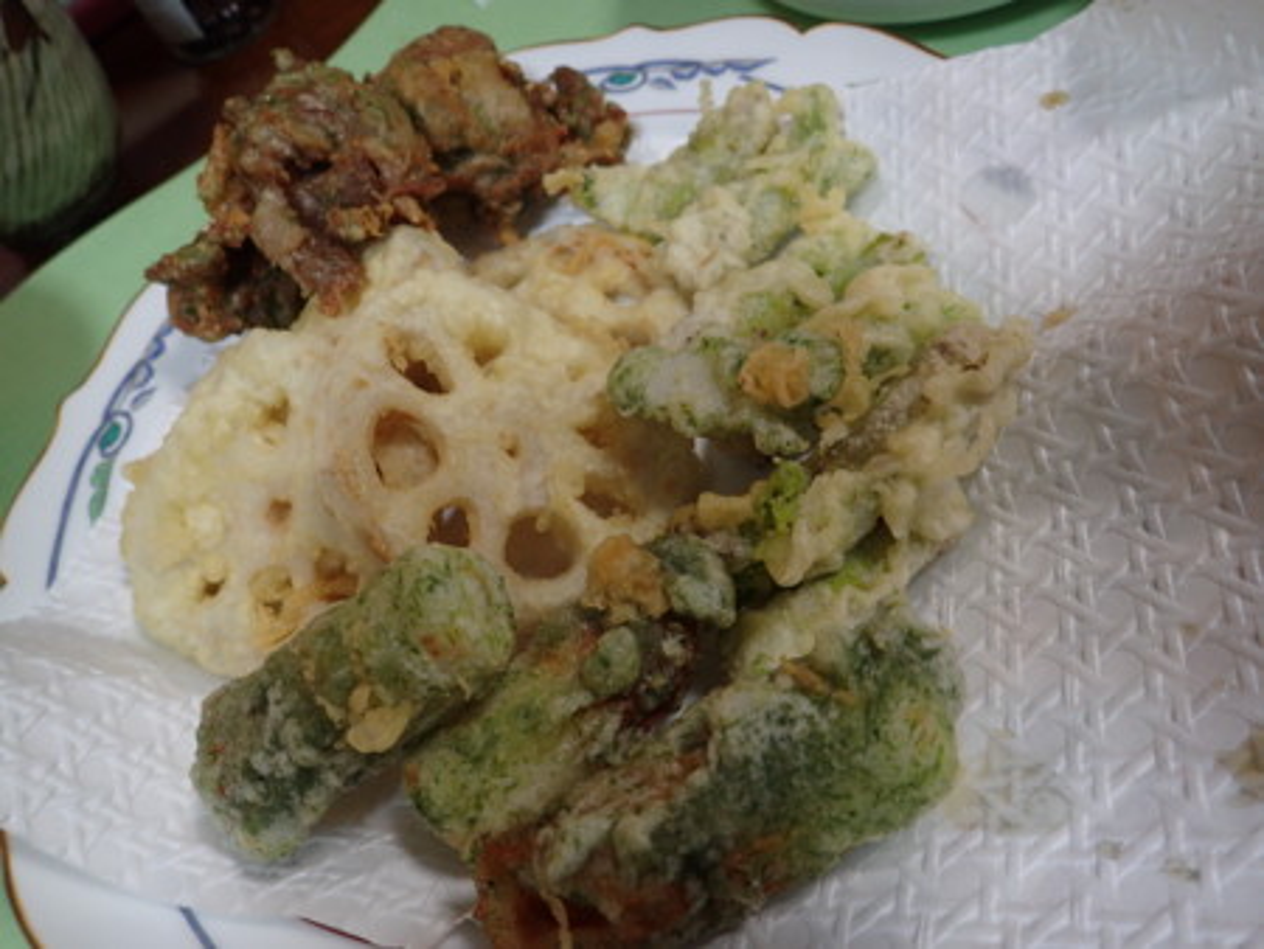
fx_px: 913
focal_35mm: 25
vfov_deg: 54.9
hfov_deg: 69.4
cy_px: 474
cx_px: 632
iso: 200
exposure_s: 1/60
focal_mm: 4.5
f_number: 2
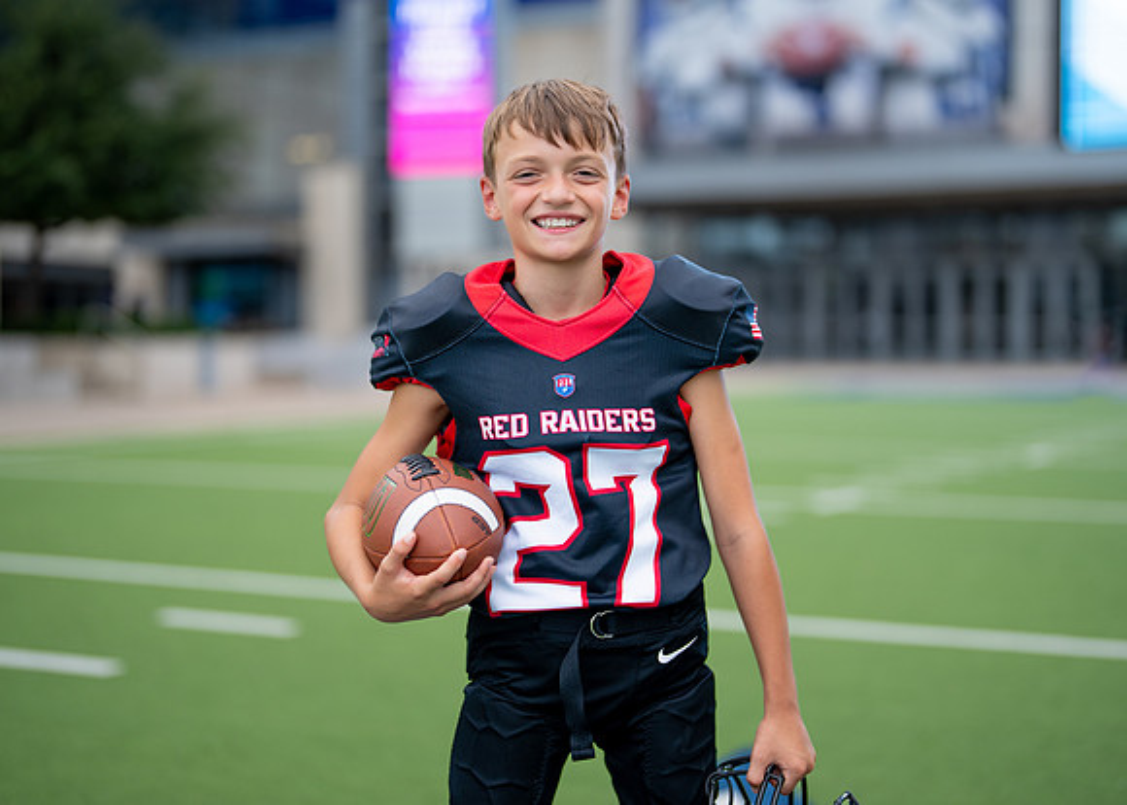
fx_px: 1915
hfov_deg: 32.8
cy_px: 361
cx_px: 591
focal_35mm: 60
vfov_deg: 23.7
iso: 100
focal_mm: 50
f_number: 1.2
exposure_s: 1/1250
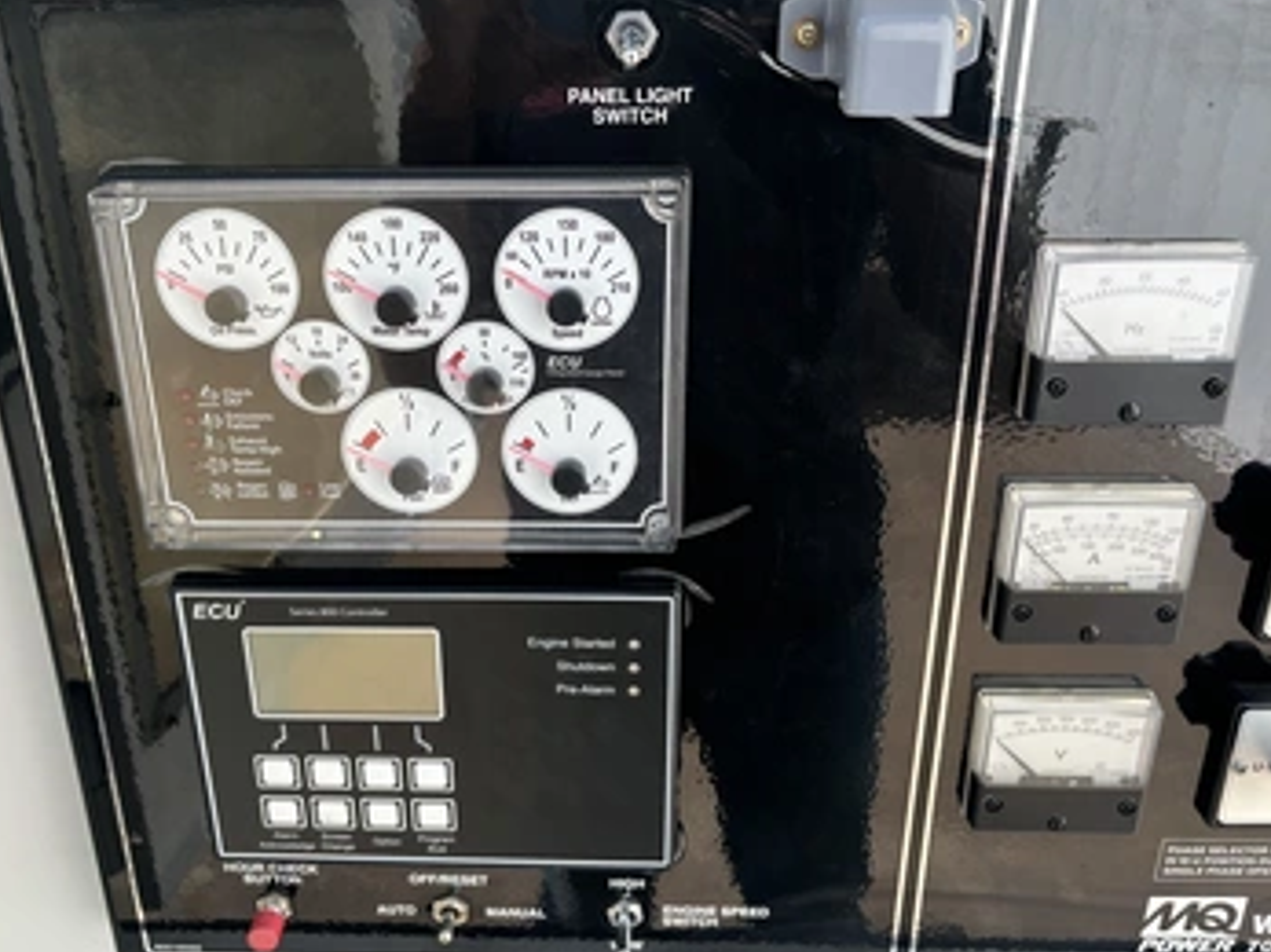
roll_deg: +1.4
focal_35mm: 30
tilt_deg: -22.1
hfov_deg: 59.8
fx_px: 1101
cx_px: 568
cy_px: 447
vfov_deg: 46.7
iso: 50
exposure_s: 1/799
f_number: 1.6
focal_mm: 5.96
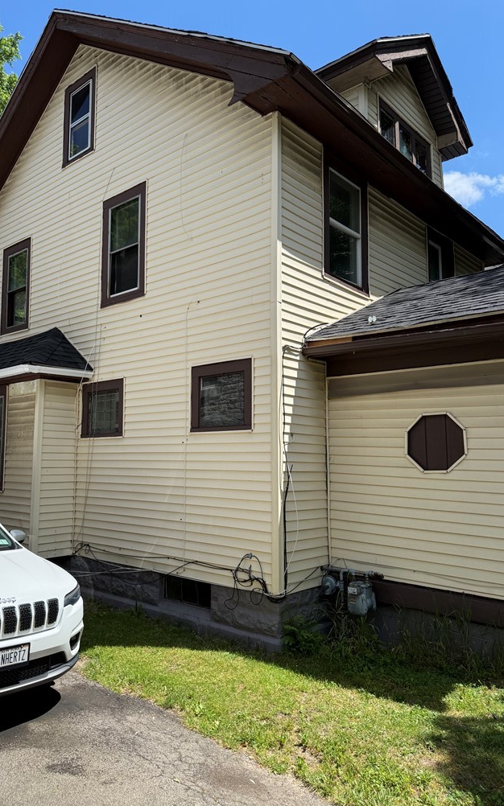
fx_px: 572
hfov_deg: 47.4
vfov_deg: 70.4
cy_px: 397
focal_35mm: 26
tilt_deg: +7.2
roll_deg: +0.0
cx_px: 209
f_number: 1.78
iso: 100
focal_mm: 6.76
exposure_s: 1/4167
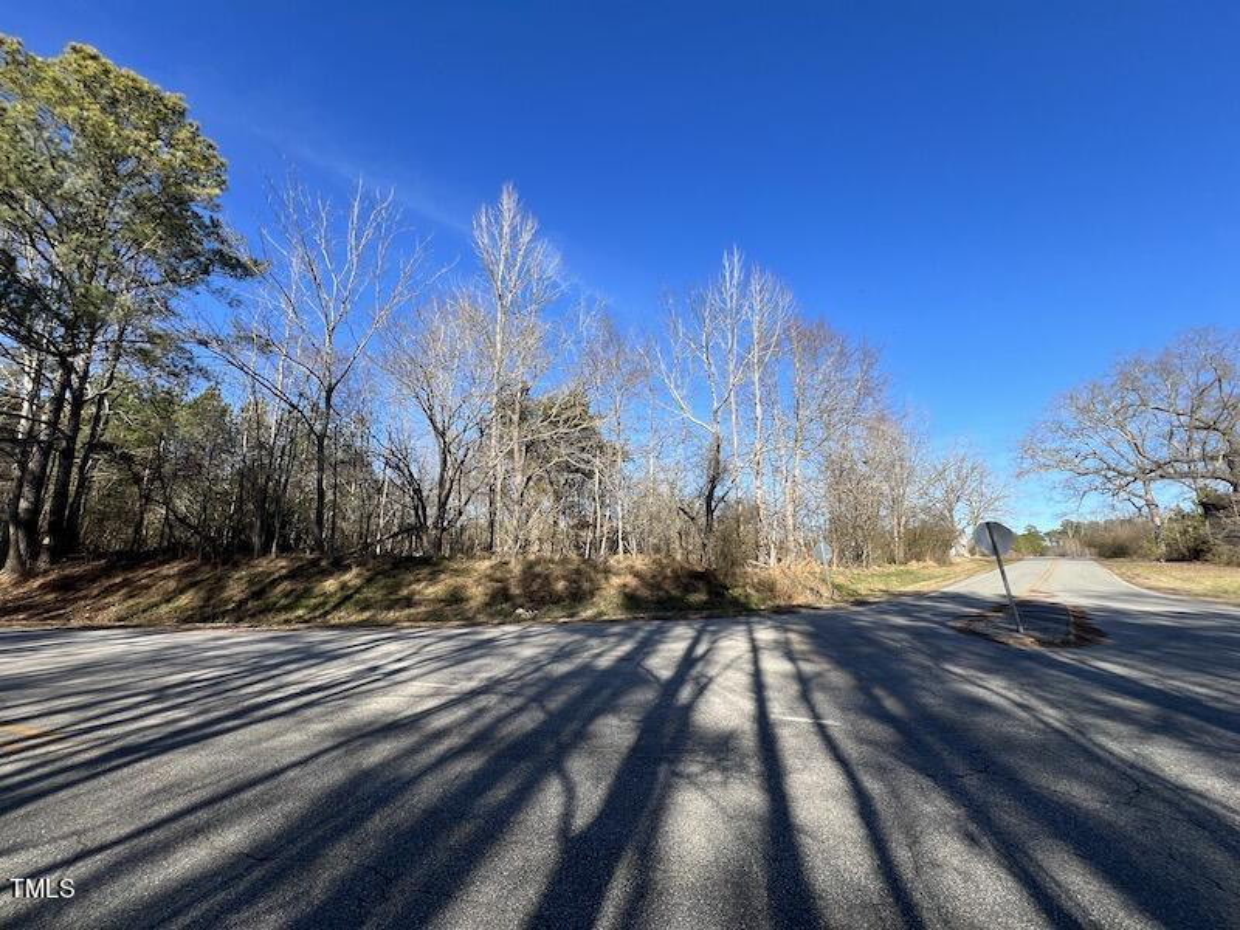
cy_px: 465
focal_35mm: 13
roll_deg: +0.6
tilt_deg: +10.9
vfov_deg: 89.9
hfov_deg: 106.2
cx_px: 620
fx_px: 466
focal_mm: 1.57
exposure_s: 1/927
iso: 32
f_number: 1.8
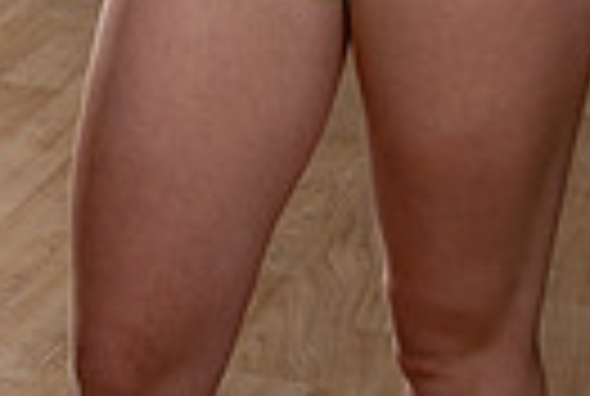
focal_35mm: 192
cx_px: 455
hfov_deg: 10.7
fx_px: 3154
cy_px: -590
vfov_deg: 6.8
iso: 100
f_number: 8
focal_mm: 56
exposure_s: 1/250
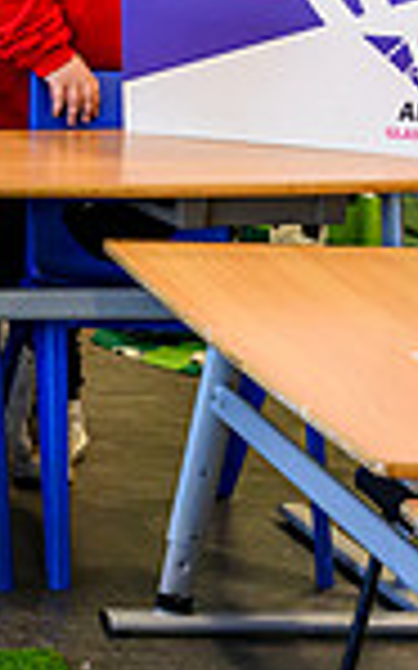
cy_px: -106
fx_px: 2664
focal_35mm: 146
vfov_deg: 14.0
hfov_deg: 8.1
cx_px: -671
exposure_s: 1/125
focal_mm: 34.5
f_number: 4.5
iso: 2000
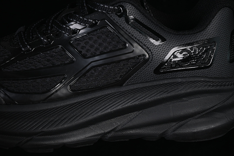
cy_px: 78
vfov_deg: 18.2
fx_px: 487
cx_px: 117
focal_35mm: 75
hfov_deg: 27.0
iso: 160
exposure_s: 1/50
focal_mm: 50
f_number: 6.3
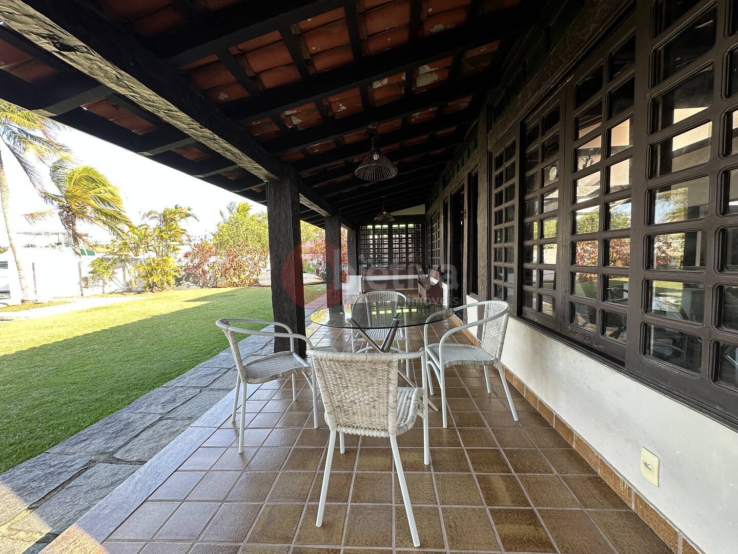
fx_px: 298
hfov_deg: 102.1
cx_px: 369
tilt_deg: -2.9
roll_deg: +0.3
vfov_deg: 85.7
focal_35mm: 14
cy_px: 277
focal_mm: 2.22
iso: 50
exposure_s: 1/99
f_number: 2.2
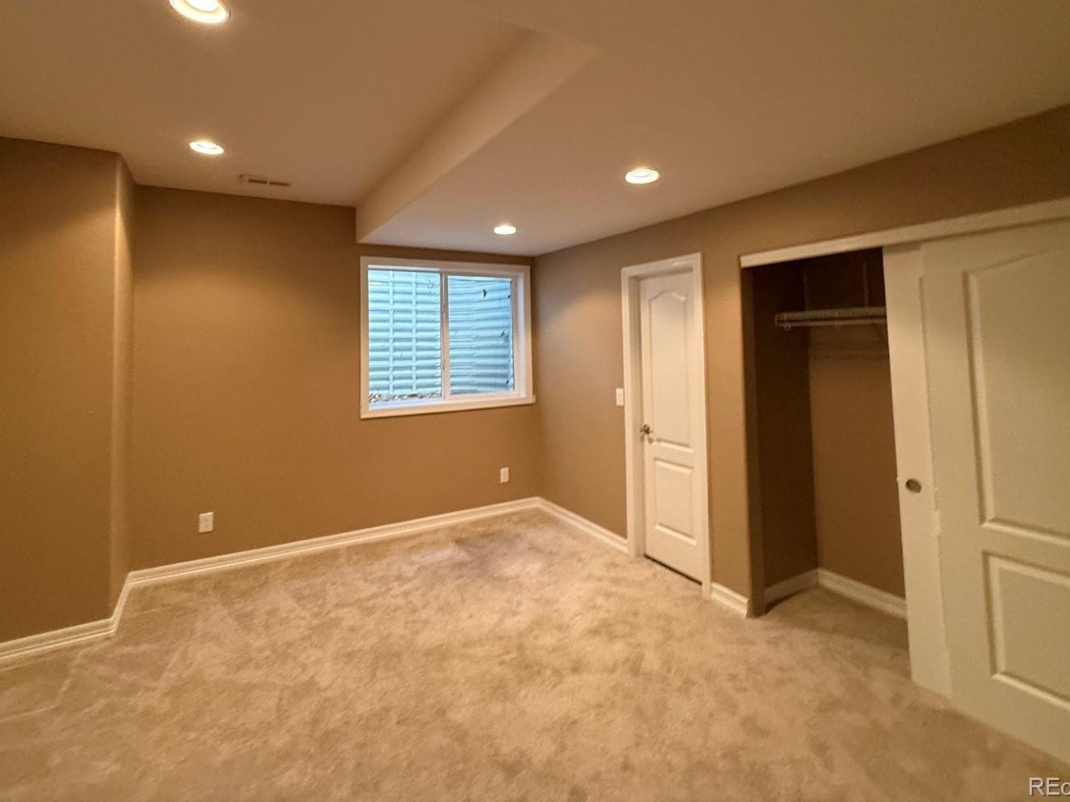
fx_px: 525
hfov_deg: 91.0
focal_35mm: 17
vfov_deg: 73.8
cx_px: 511
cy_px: 317
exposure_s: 1/60
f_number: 2.2
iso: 500
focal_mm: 2.22
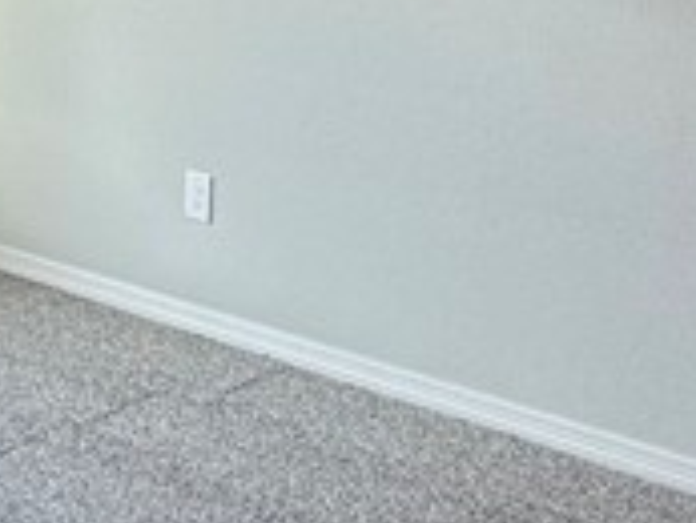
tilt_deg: -3.7
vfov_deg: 16.9
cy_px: -137
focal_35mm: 83
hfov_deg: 22.6
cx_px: 4
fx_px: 1670
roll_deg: -0.6
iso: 100
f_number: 2.2
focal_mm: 2.22
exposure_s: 1/120
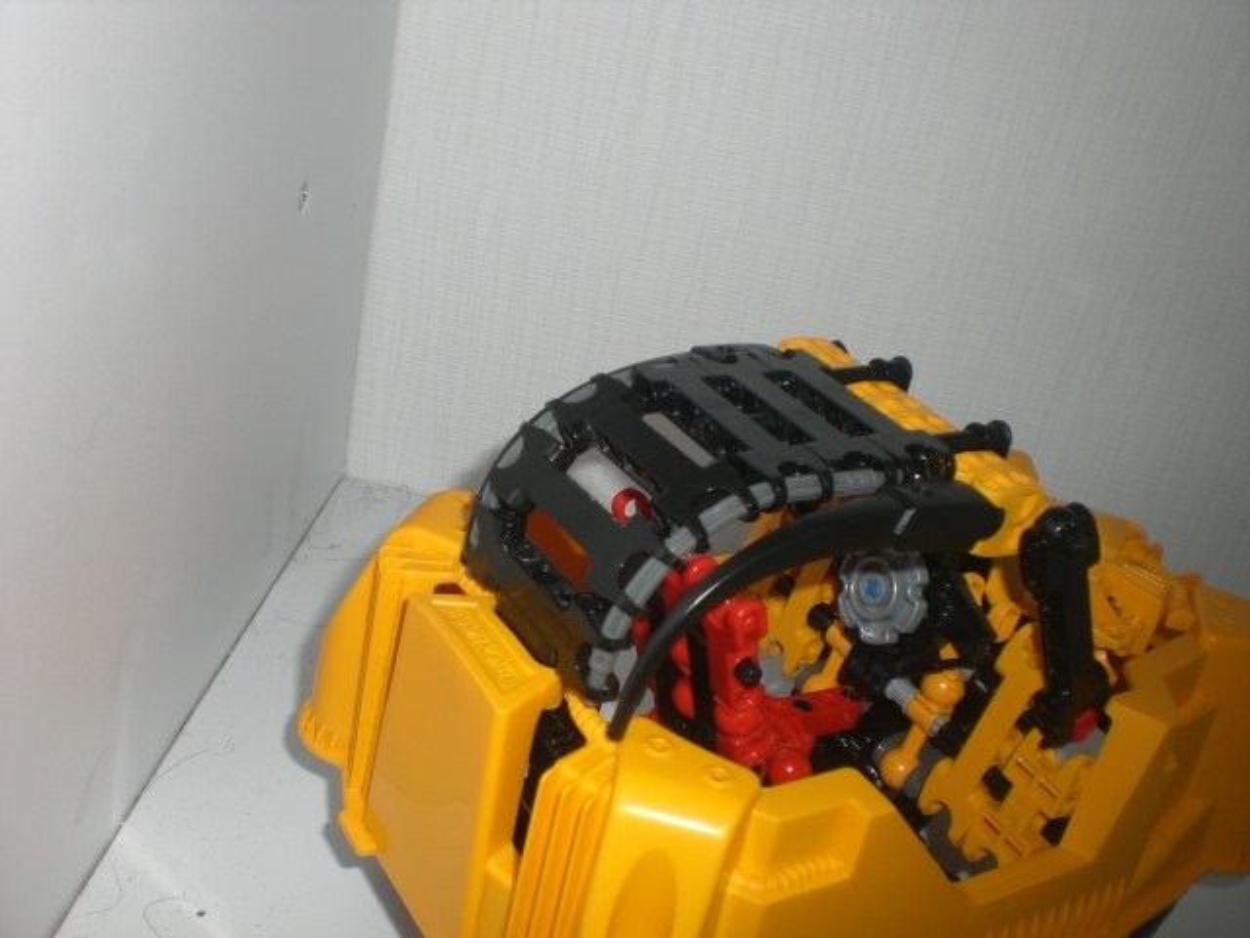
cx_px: 625
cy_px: 469
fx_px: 1372
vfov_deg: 37.7
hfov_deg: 49.0
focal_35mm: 38
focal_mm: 6.3
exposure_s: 1/60
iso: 50
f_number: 3.1
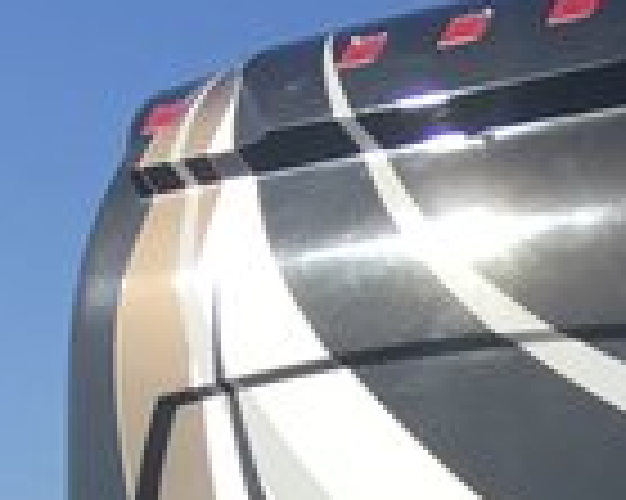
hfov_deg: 9.9
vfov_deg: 8.8
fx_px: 3018
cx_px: 1648
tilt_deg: -3.4
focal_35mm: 163
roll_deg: +0.0
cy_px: 1081
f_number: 2.2
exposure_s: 1/1789
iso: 25
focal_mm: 4.15
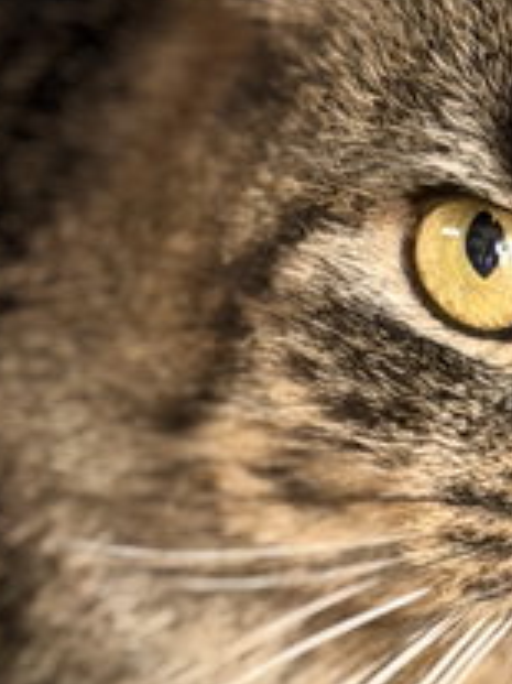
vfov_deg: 12.7
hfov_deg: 9.4
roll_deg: +3.4
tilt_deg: -16.1
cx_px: 671
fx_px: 3060
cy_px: 550
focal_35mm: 155
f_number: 1.78
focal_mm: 6.76
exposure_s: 1/60
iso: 200
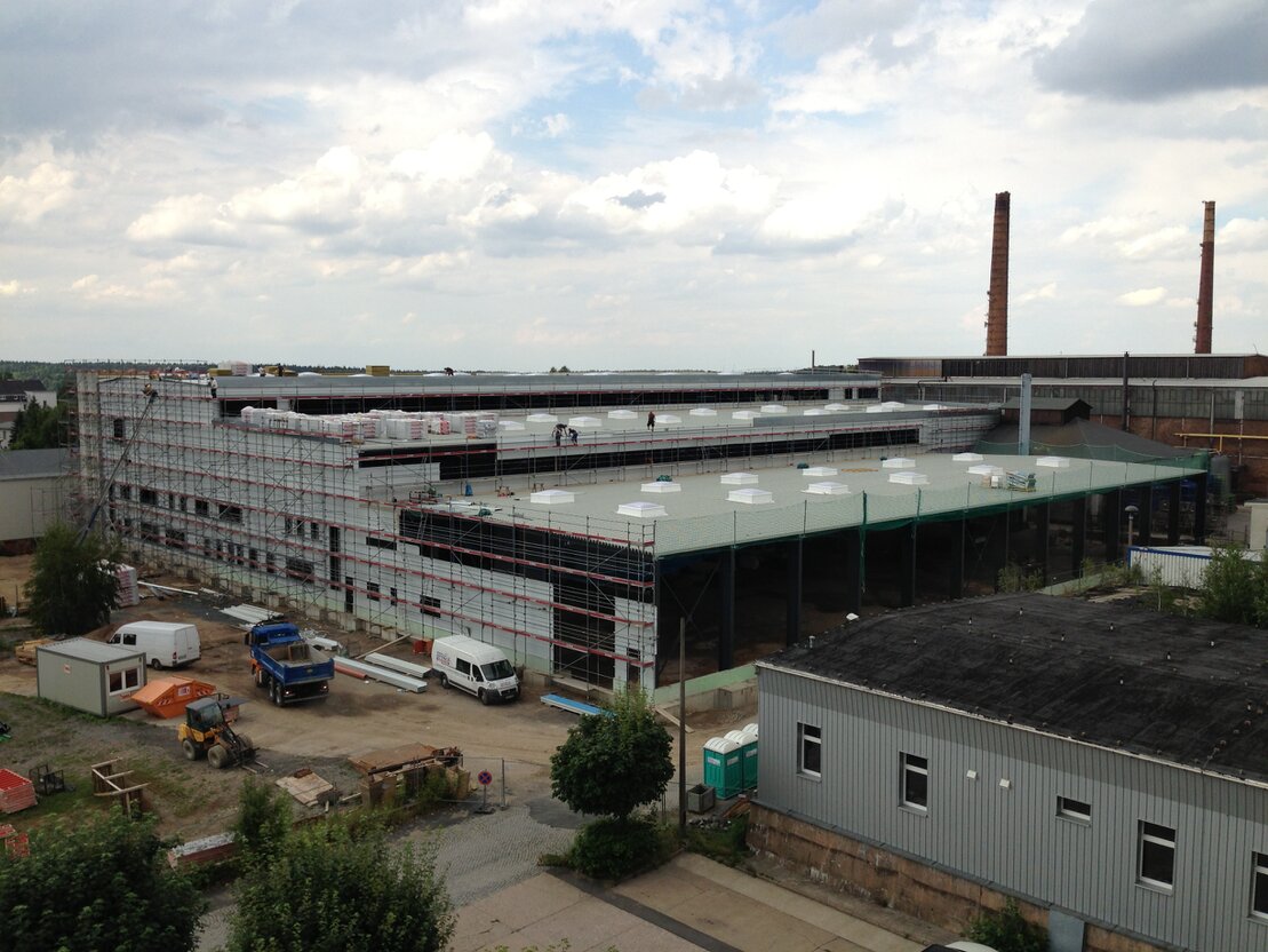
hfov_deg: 55.3
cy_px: 476
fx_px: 1209
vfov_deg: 43.0
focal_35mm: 33
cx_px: 634
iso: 50
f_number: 2.4
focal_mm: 4.13
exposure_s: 1/1085
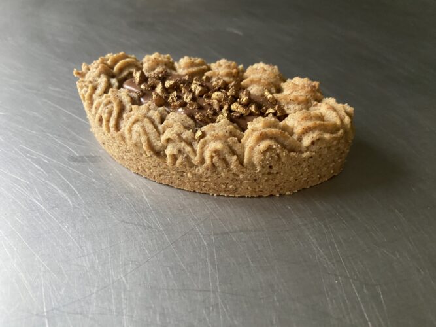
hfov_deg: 67.3
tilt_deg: -46.2
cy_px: 164
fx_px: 327
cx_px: 218
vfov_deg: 53.0
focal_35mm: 26
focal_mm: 4.25
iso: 500
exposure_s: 1/52
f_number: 1.8
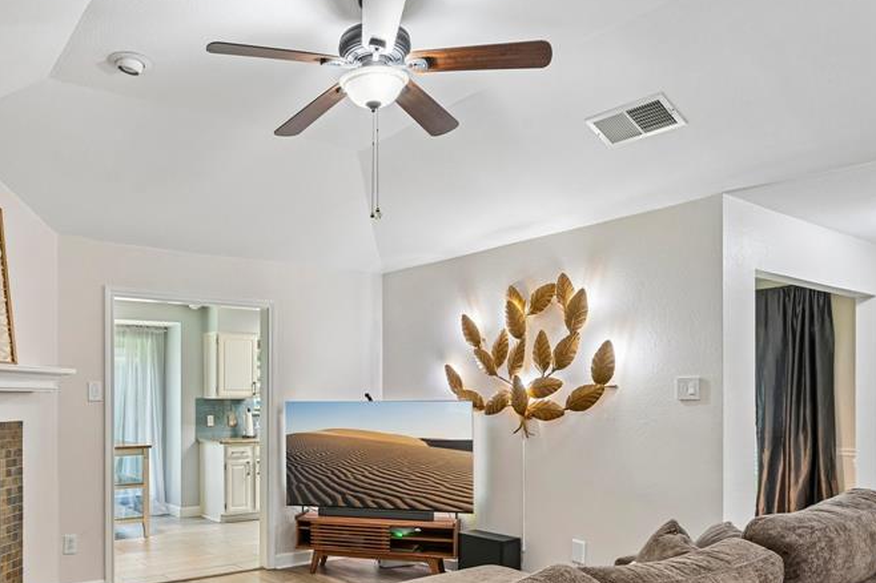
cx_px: 296
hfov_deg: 63.9
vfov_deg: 45.6
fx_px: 681
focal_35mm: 28
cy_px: 391
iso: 400
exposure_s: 1/8
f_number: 8
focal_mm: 18
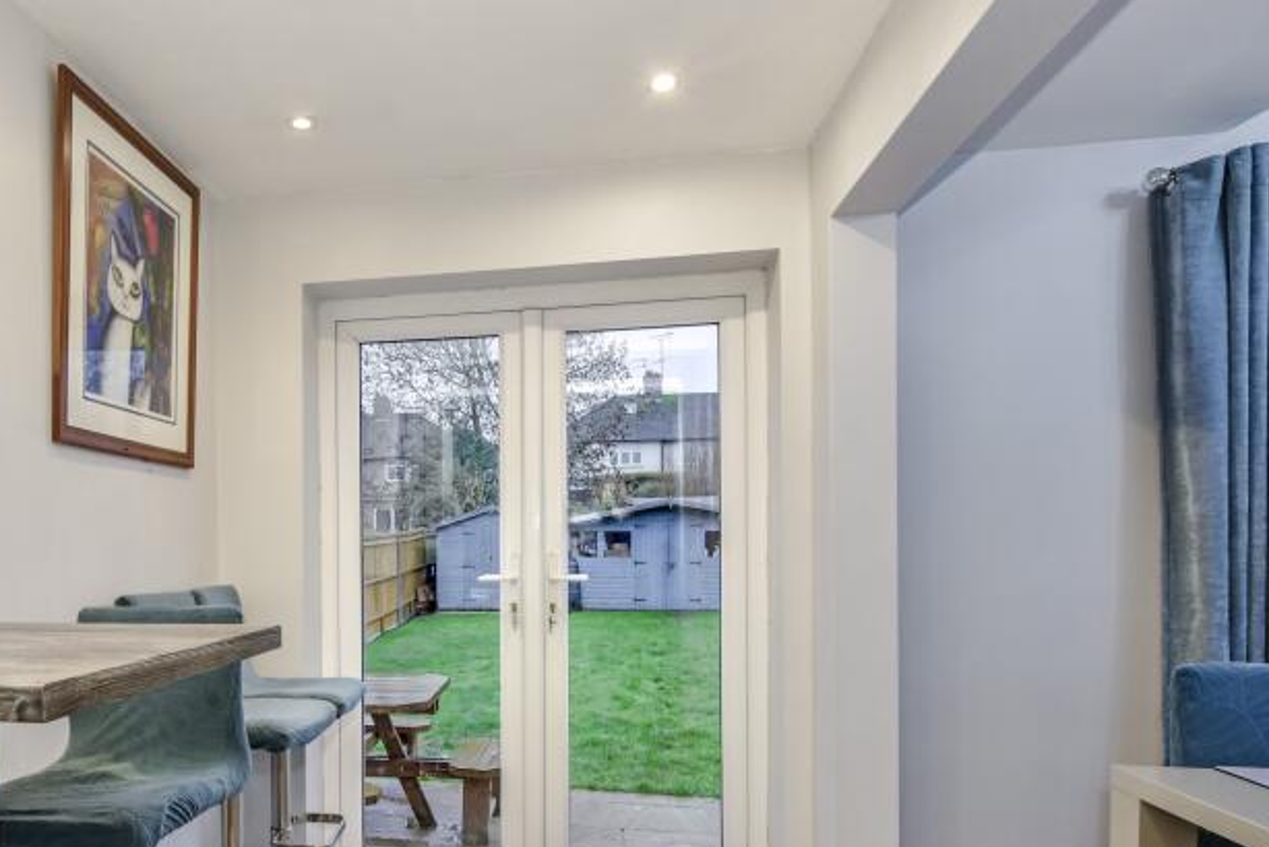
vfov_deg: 50.5
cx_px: 376
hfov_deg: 68.5
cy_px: 557
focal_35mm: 25
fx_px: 882
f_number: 8
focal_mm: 10
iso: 640
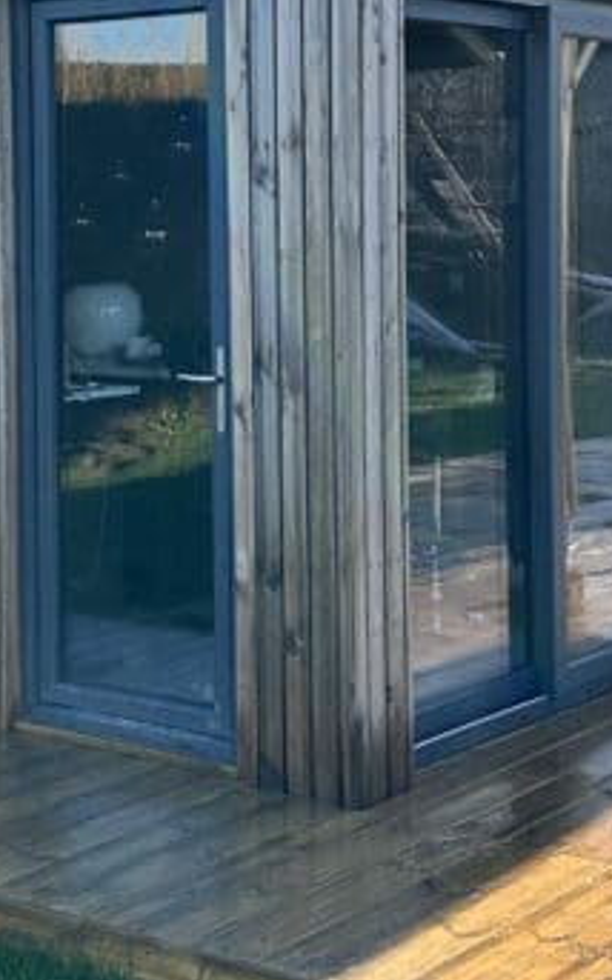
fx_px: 2031
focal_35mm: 76
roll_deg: -0.1
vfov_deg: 26.7
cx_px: 214
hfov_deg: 17.1
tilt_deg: +1.0
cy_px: 203
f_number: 1.78
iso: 80
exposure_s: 1/2252
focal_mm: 6.86
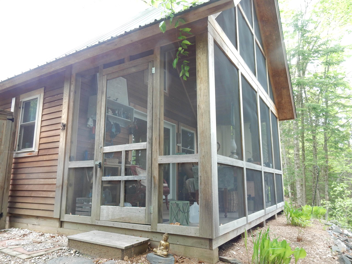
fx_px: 254
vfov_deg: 54.9
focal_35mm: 25
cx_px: 176
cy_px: 132
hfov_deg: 69.4
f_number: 3.7
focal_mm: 4.5
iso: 125
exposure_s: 1/40
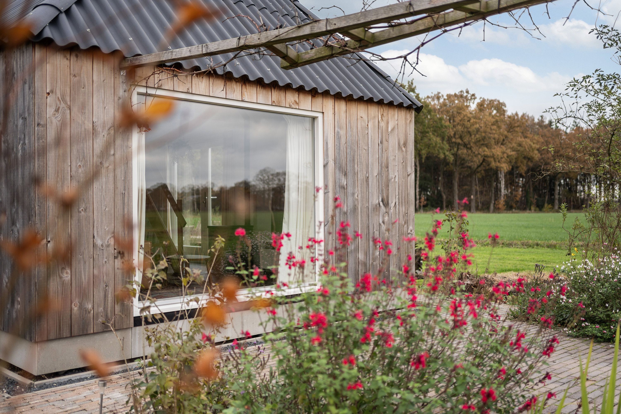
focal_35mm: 35
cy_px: 207
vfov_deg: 37.9
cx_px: 310
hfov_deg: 54.4
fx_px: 604
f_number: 1.8
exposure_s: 1/500
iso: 100
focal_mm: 35
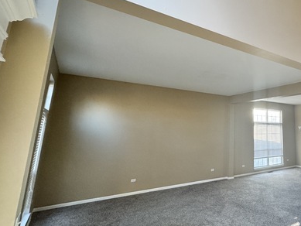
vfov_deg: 56.3
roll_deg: -0.1
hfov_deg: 64.3
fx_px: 209
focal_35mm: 24
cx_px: 247
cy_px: 88
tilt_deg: +11.4
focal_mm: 2.22
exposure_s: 1/99
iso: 250
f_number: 2.2
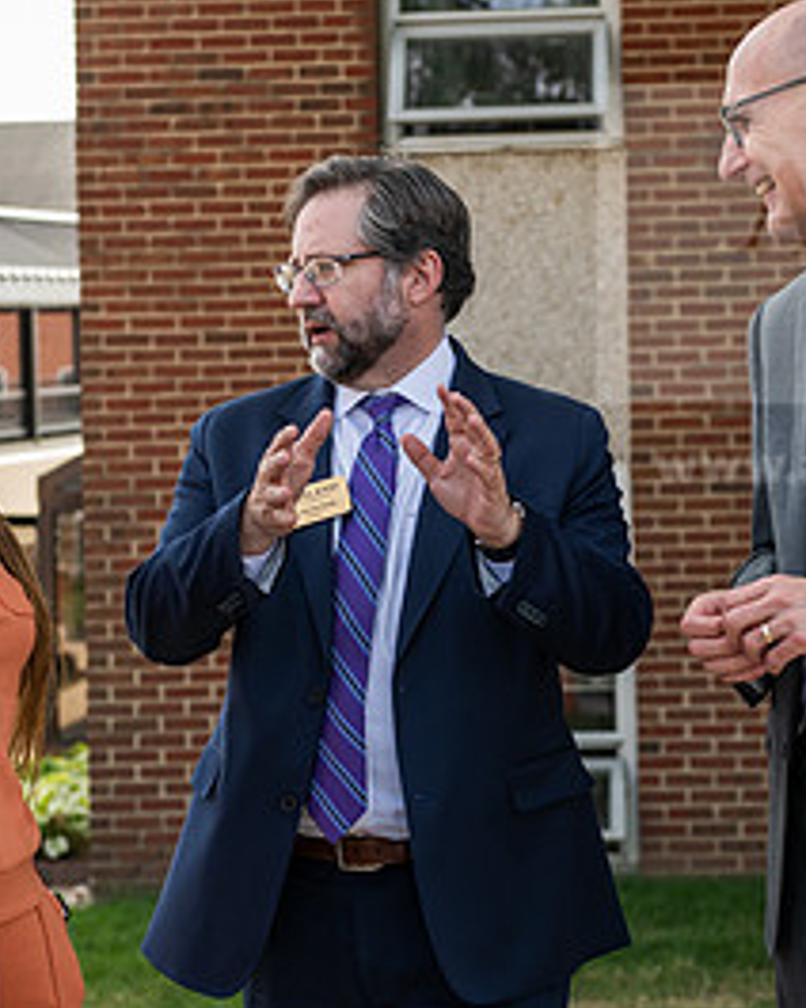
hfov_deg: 14.4
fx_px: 3191
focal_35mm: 107
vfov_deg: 17.9
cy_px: 546
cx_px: 483
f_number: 3.5
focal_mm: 52
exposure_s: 1/400
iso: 200
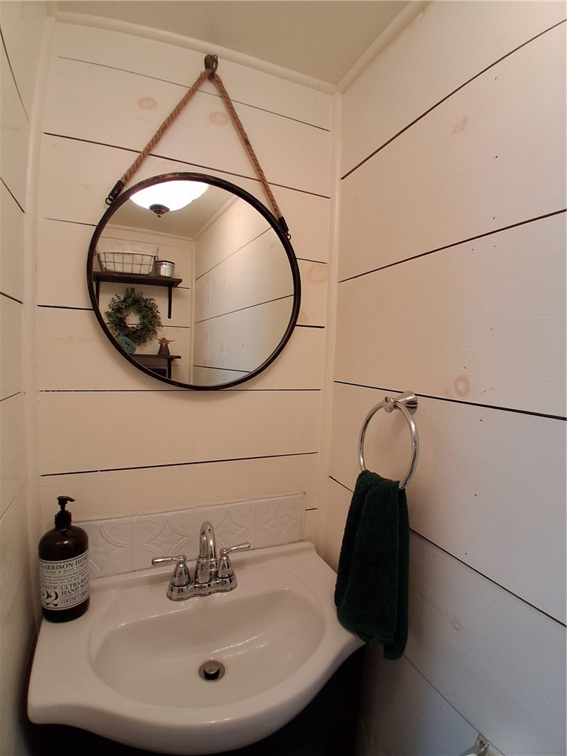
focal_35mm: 17
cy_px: 378
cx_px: 284
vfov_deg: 91.0
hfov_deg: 74.7
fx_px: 371
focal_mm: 1.4
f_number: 2.2
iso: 100
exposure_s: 1/40
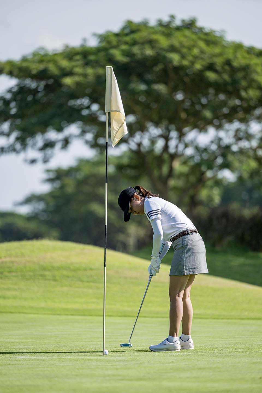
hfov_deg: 6.9
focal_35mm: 200
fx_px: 2183
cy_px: 196
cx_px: 131
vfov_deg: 10.3
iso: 200
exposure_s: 1/4000
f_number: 2.8
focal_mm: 200
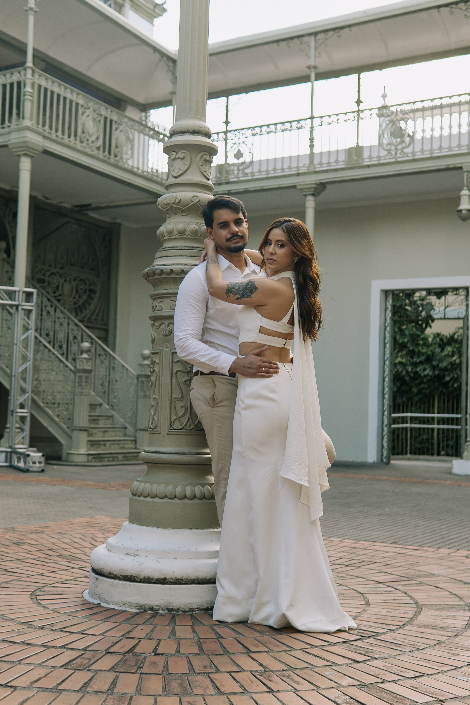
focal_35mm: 45
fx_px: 881
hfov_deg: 29.9
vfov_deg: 43.6
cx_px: 235
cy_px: 352
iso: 100
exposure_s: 1/250
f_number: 2.5
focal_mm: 30
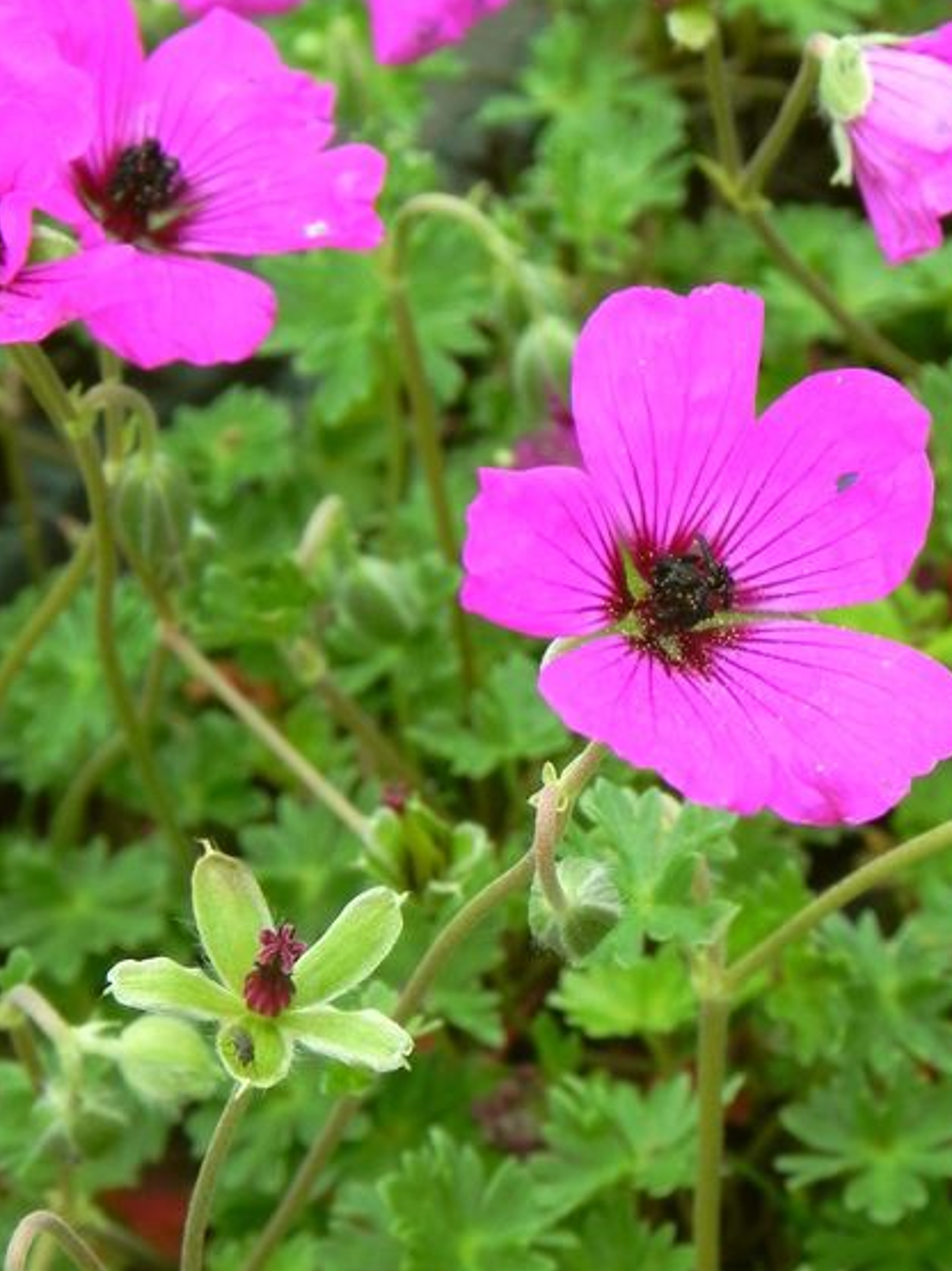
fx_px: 6823
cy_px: 431
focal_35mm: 186
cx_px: 426
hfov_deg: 8.0
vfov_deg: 10.6
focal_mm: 23
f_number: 8
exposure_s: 1/80
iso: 160
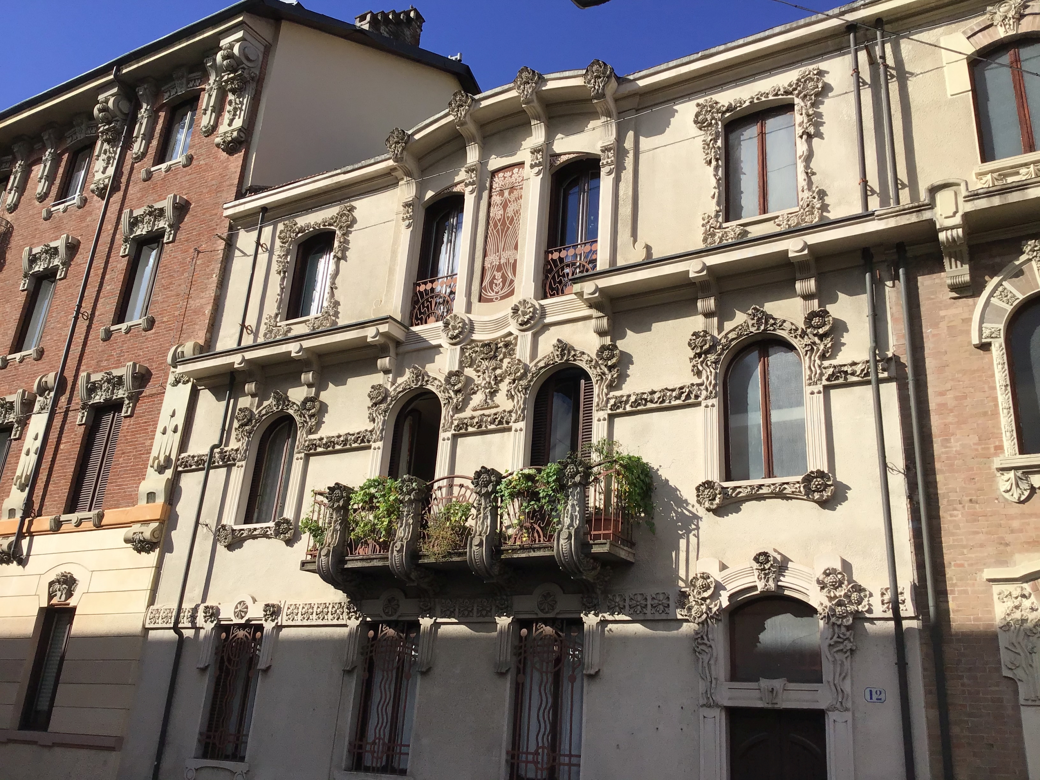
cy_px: 390
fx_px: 931
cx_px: 520
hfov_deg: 58.4
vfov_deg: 45.4
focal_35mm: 31
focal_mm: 3.3
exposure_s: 1/1631
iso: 25
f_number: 2.4
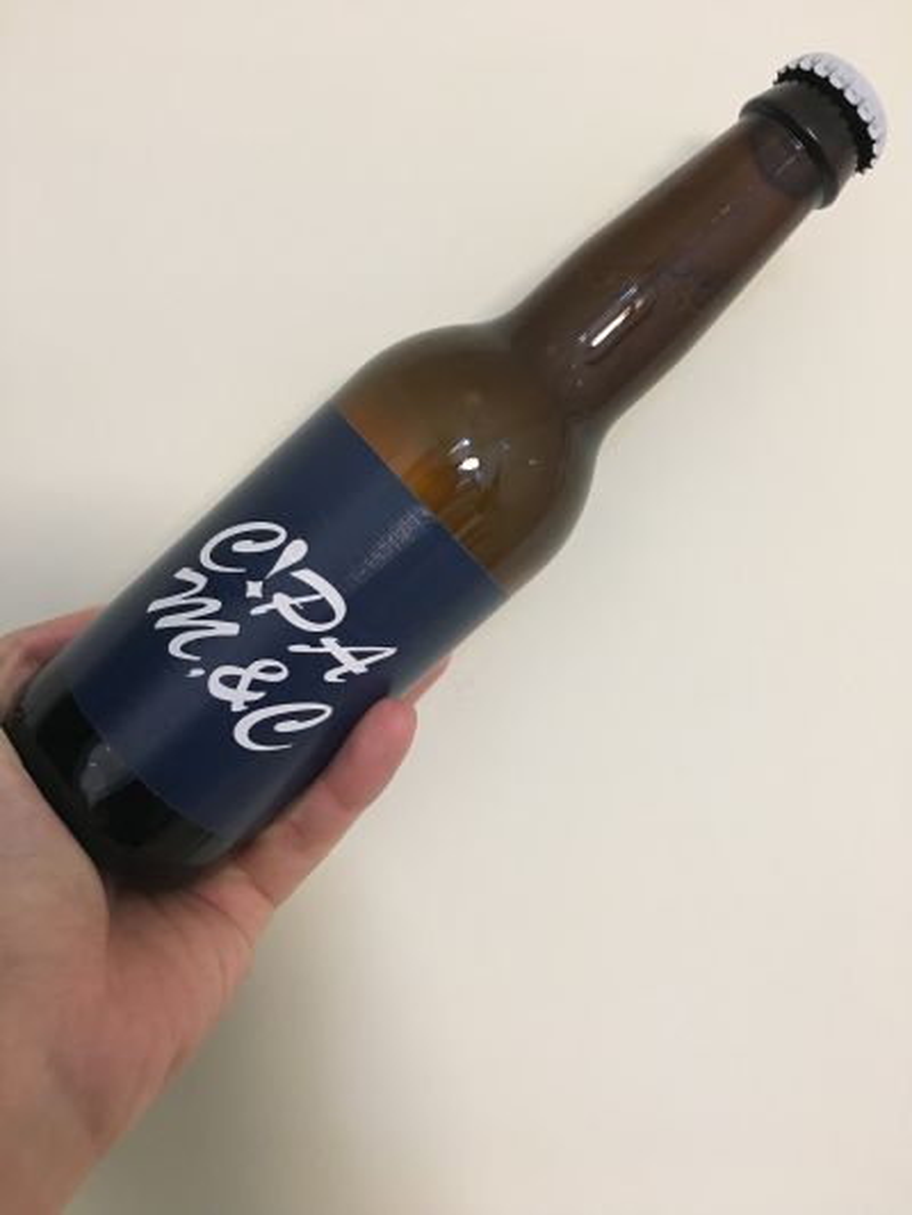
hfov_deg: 48.2
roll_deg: -1.0
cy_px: 608
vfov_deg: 61.6
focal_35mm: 29
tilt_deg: +1.3
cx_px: 456
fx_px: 1018
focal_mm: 4.15
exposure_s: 1/33
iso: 200
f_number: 2.2
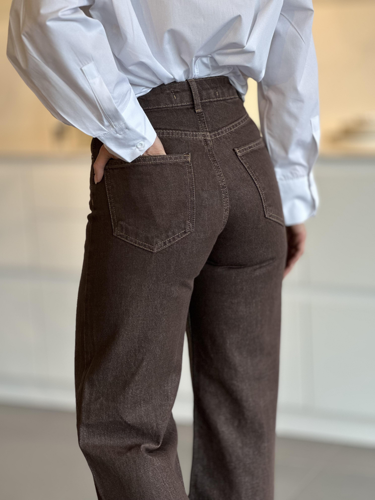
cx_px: 188
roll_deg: +2.5
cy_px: 250
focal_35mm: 77
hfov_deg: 19.1
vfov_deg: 25.3
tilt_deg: -11.4
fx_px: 1112
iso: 100
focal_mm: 9
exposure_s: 1/100
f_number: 2.8
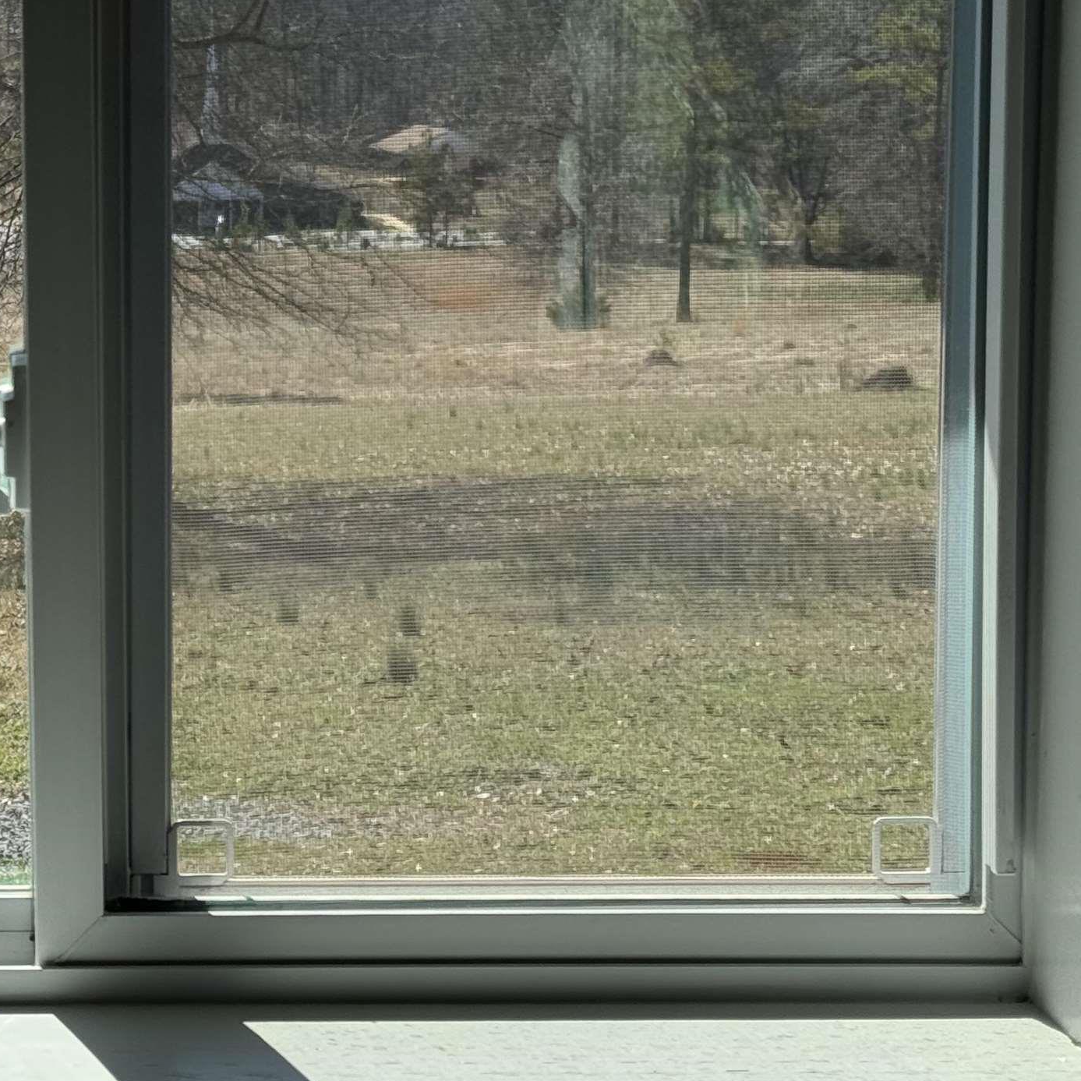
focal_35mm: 94
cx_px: 27
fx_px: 3321
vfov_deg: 18.4
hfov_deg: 18.1
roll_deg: +0.5
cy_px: 357
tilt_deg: -6.2
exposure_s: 1/1637
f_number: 1.78
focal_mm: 6.76
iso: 64
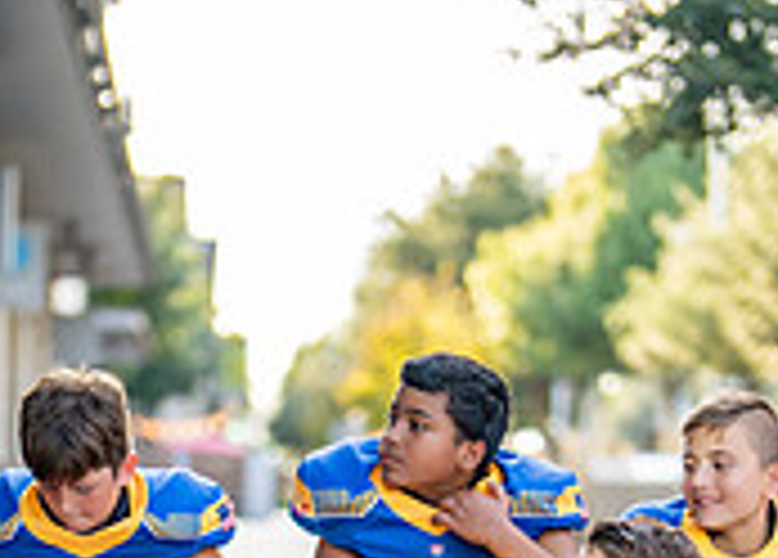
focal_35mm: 193
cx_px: 381
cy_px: 818
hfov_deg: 10.4
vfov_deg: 7.4
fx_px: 4269
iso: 200
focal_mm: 50
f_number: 1.2
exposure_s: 1/1600
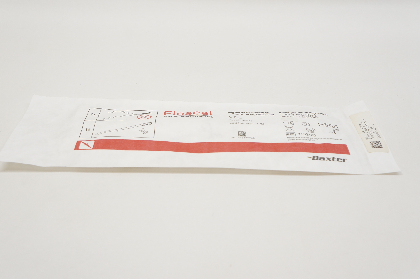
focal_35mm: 40
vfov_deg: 33.3
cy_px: 140
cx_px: 205
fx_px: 466
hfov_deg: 48.5
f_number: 6.3
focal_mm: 26
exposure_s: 1/80
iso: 400
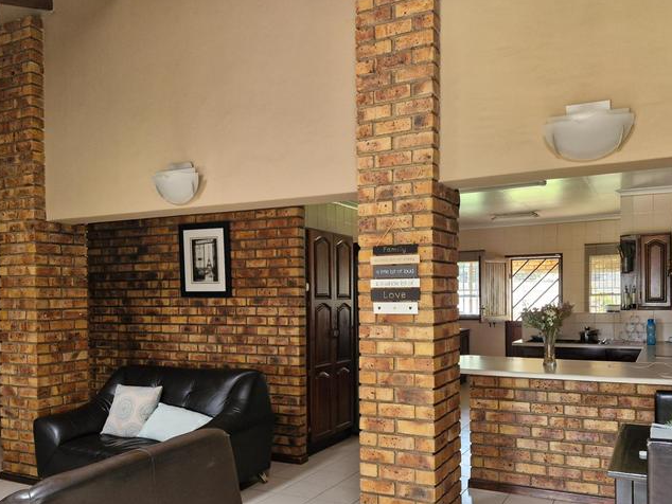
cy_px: 307
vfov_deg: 47.9
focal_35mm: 29
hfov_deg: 61.5
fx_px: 563
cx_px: 376
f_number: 1.8
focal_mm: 5.54
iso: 250
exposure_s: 1/100
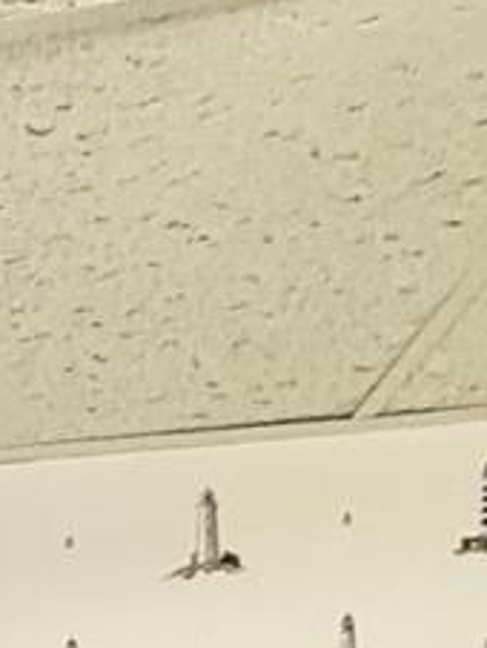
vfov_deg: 11.6
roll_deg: +2.5
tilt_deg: -3.2
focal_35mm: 95
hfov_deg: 11.2
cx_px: -882
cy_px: 1918
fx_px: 1779
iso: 250
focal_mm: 2.22
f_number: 2.2
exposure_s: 1/60
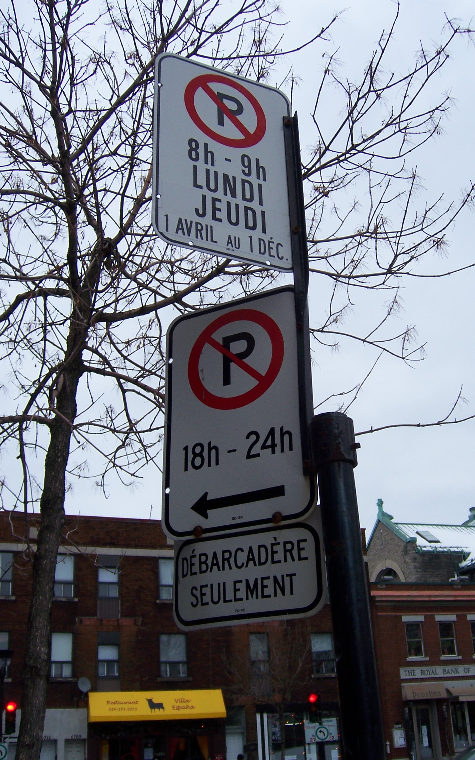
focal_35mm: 39
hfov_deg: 32.7
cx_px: 257
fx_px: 808
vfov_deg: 50.4
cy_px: 378
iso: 80
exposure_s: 1/320
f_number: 2.8
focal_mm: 6.2
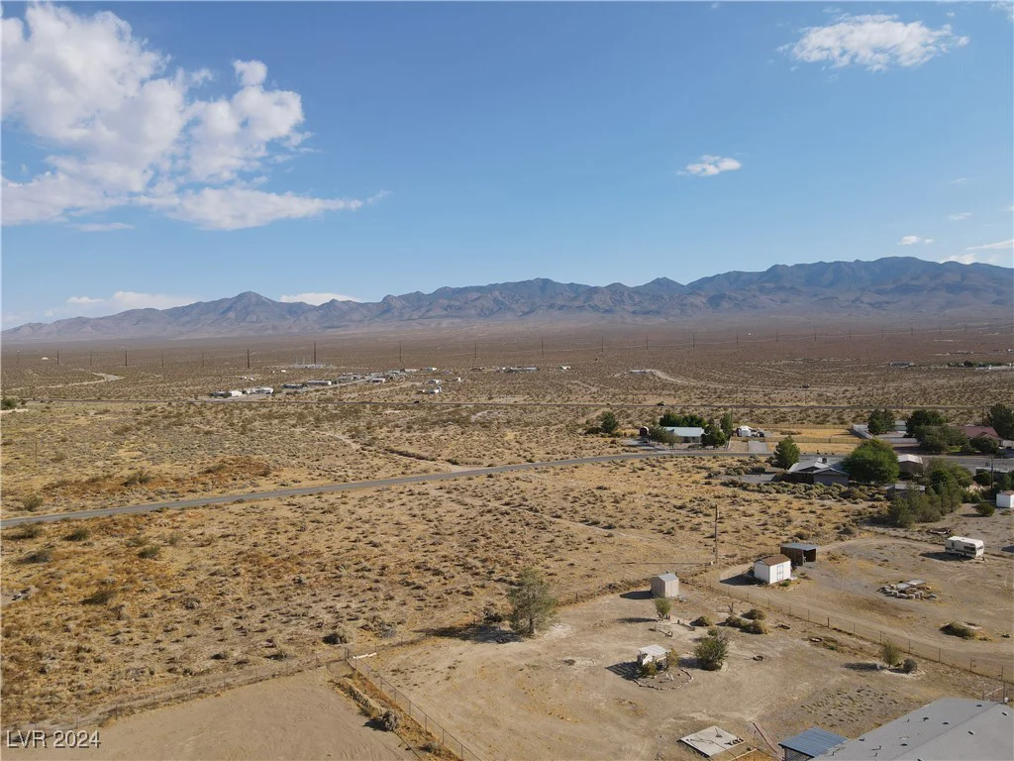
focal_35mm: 24
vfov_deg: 56.8
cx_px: 507
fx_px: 703
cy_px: 380
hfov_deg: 71.6
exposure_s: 1/725
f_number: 2.8
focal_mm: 4.5
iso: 100
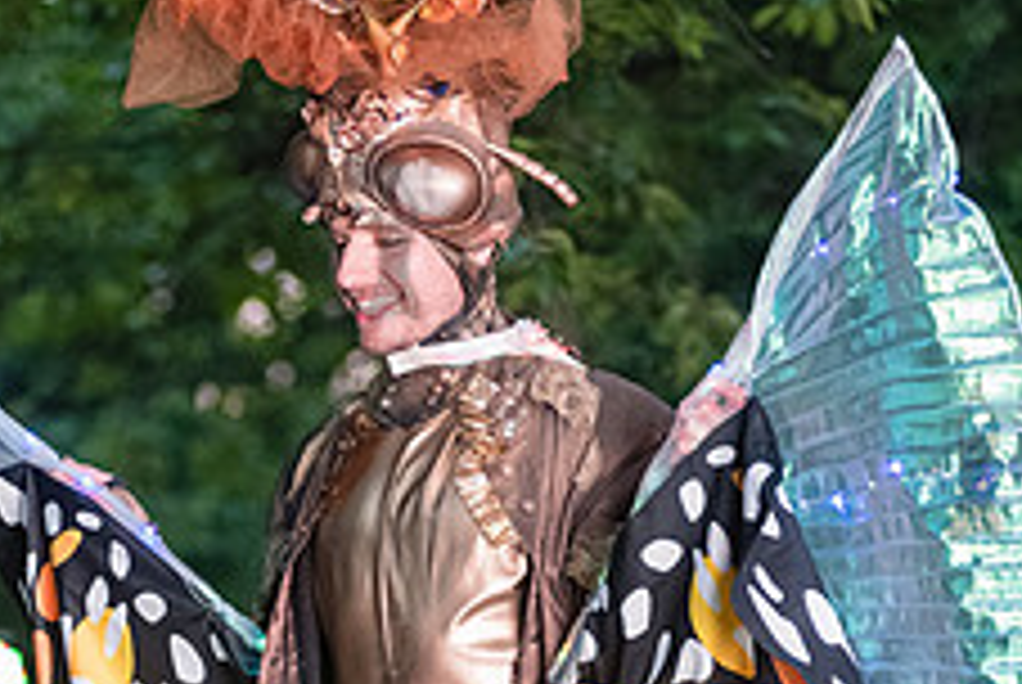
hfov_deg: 7.2
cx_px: 392
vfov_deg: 4.8
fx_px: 8130
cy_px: 677
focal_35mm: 286
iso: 6400
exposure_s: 1/500
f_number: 3.2
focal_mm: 112
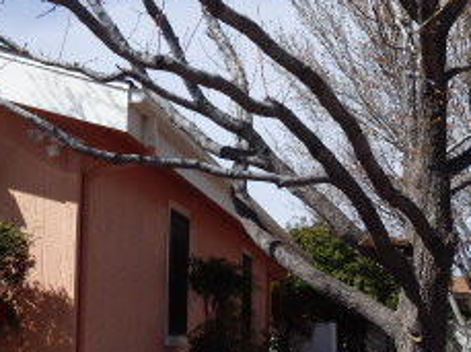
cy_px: 315
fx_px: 1141
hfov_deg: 22.2
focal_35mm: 84
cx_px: 500
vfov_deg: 17.3
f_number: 3.3
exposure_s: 1/1600
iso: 100
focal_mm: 5.29
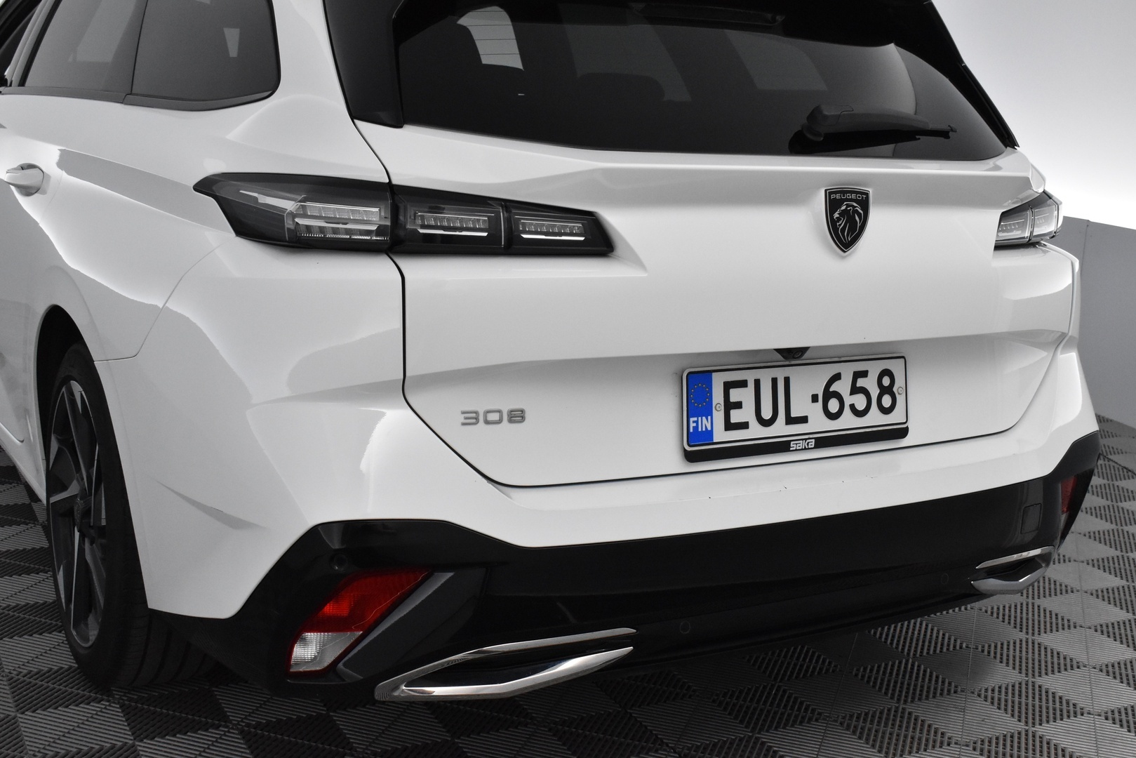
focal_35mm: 45
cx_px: 568
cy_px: 379
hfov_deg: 43.6
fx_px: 1420
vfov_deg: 29.9
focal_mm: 30
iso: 3200
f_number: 6.3
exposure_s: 1/160
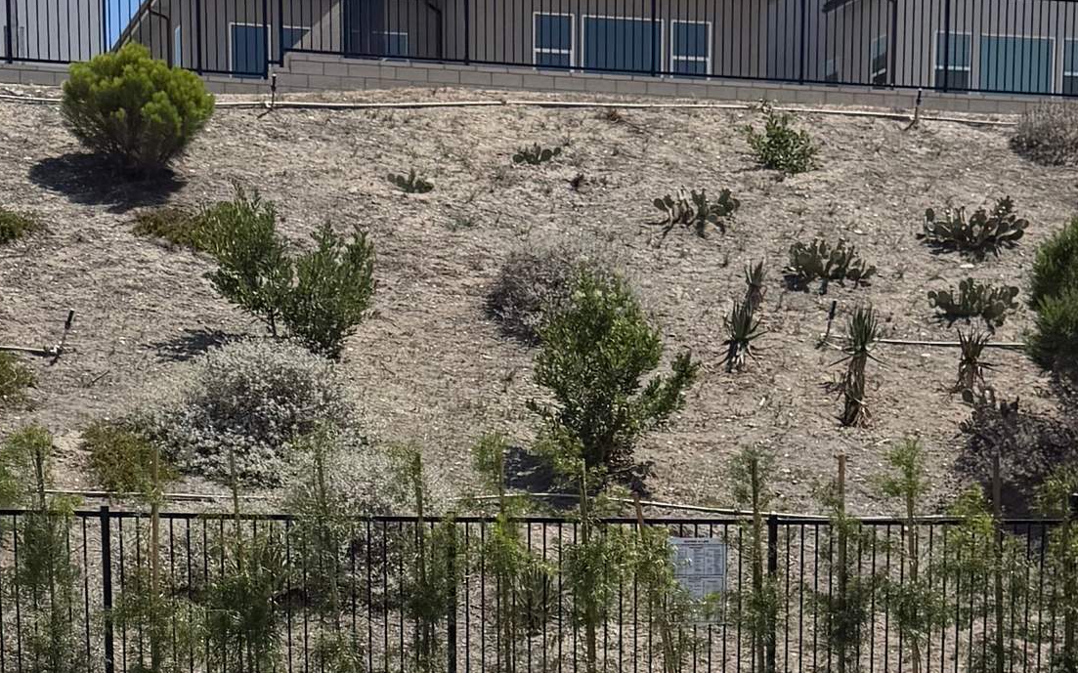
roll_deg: -2.8
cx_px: 556
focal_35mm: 93
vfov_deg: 13.3
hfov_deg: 22.3
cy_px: 1013
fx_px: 2732
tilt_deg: -8.3
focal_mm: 6.76
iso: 80
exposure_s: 1/7353
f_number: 1.78
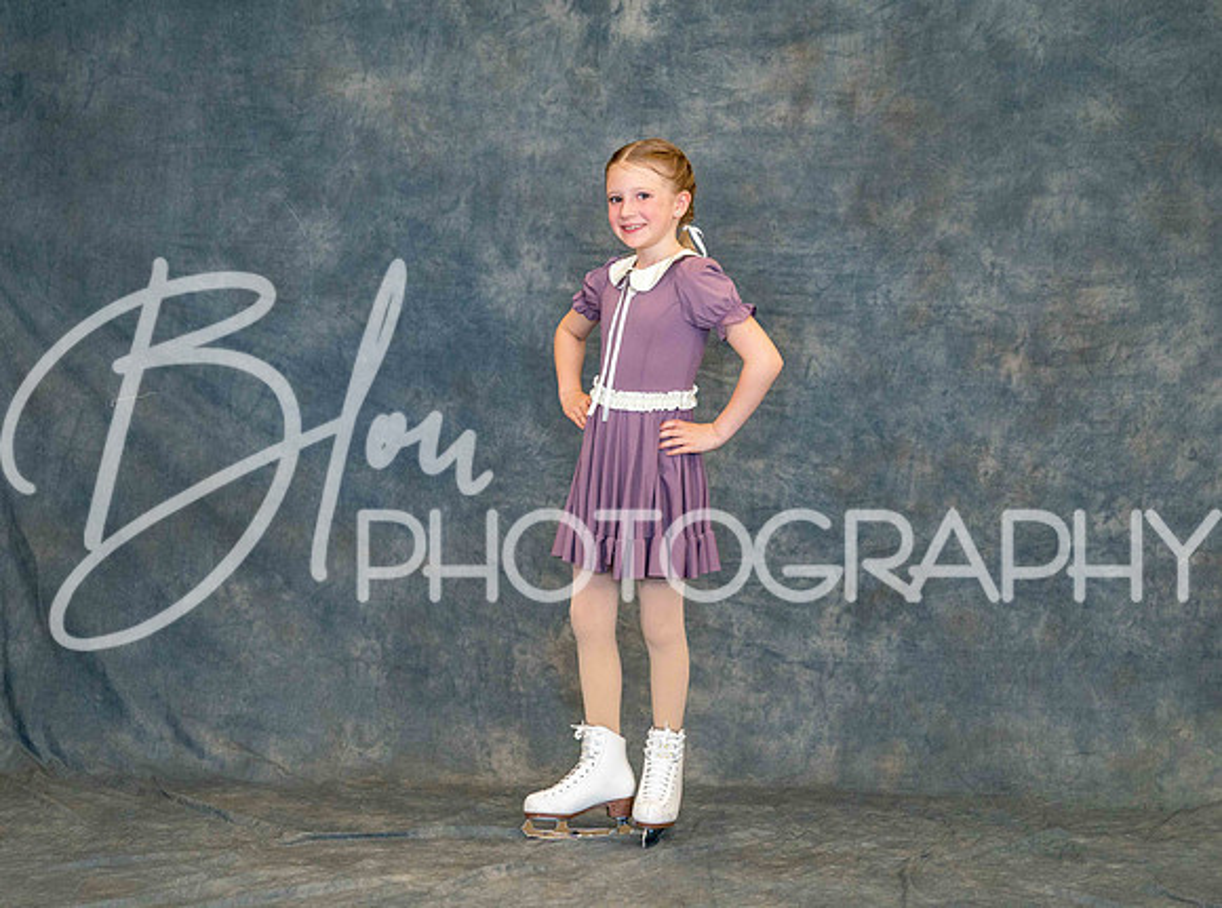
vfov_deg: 14.8
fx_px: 3498
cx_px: 567
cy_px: 489
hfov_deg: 19.8
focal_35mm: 99
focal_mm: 85
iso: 2500
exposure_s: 1/160
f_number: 3.5
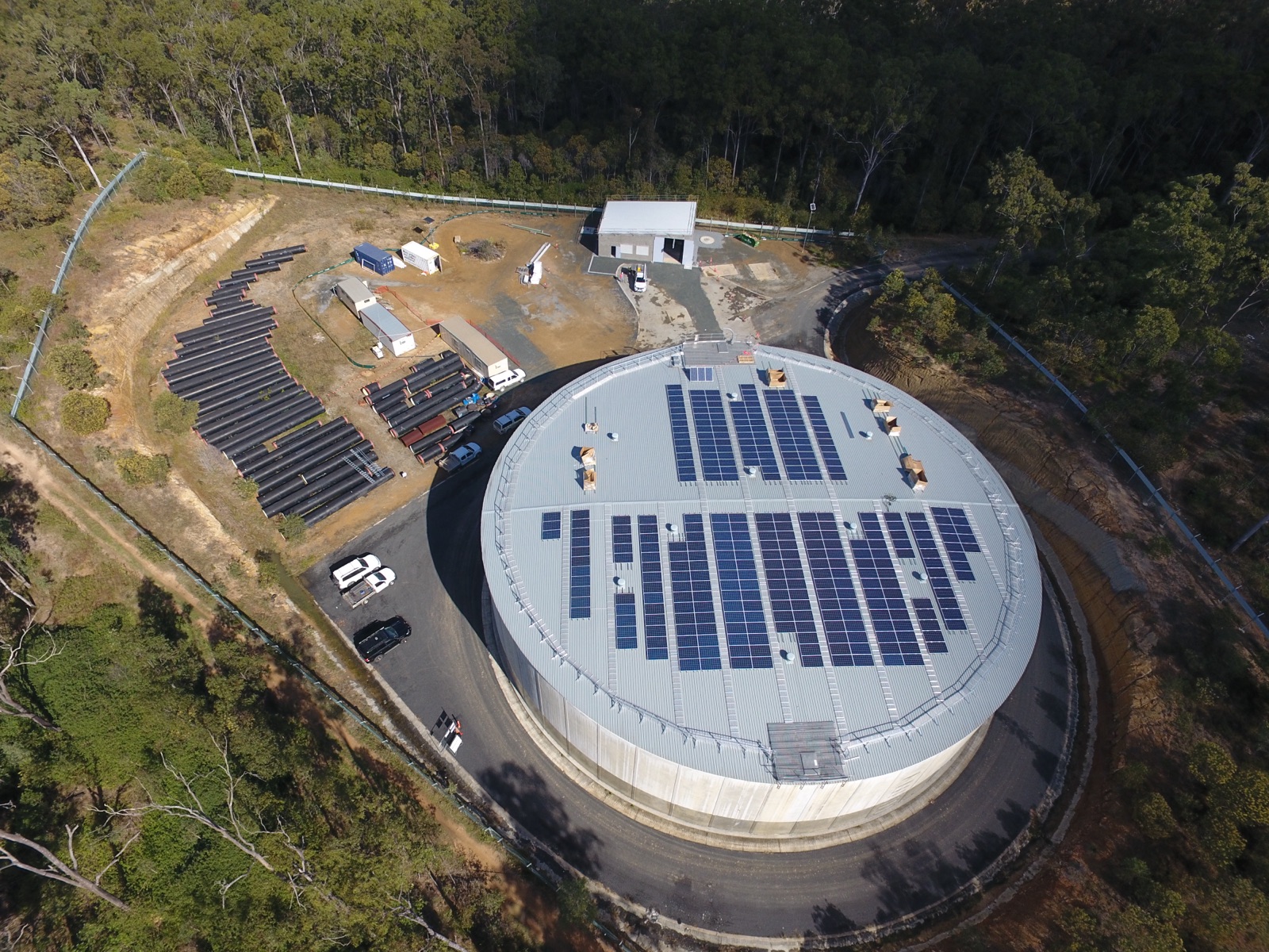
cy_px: 476
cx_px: 634
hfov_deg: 81.7
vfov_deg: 66.0
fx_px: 733
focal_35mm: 20
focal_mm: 3.61
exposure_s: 1/769
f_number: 2.8
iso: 100
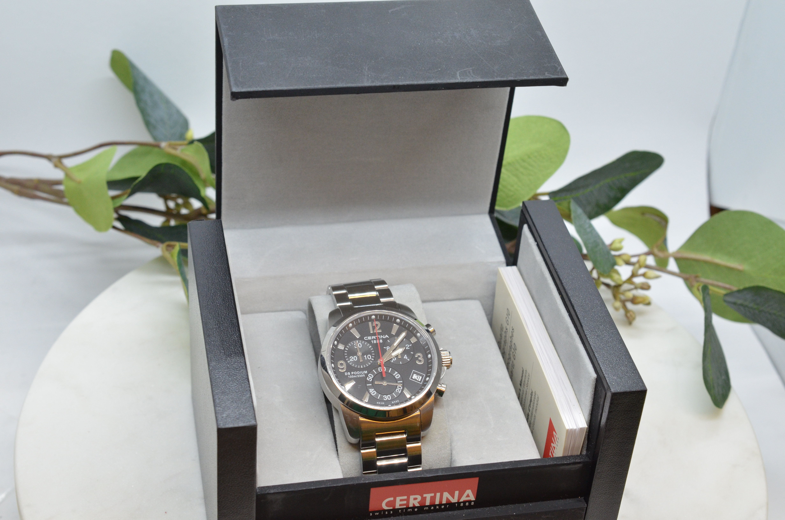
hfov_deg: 33.5
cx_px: 392
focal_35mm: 60
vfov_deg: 22.5
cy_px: 260
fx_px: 1306
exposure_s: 1/100
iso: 1000
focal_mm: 40
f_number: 9
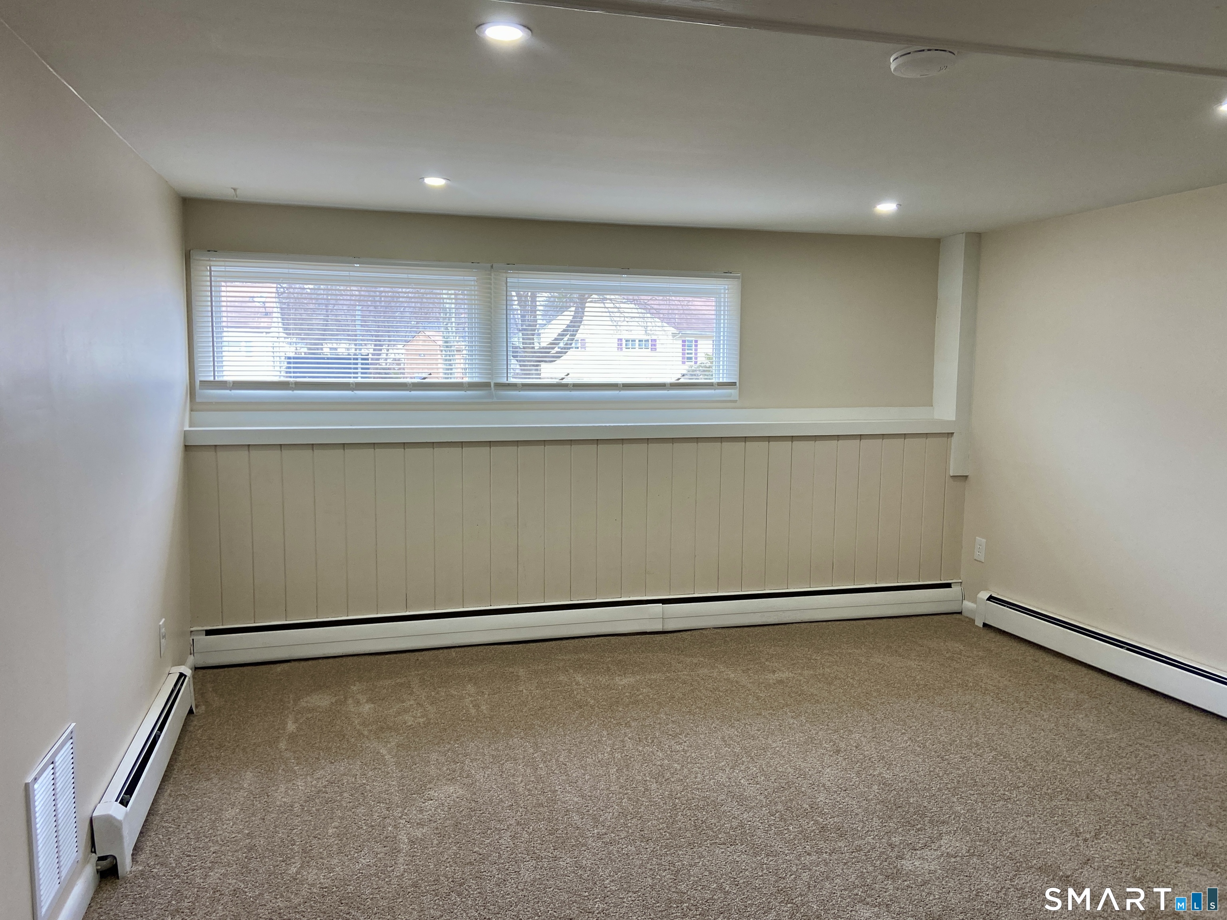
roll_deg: +0.0
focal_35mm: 26
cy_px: 460
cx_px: 614
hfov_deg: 67.3
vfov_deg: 53.1
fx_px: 922
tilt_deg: -6.3
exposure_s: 1/120
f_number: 1.8
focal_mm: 4.25
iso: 80
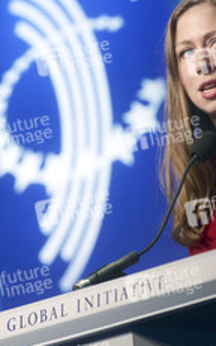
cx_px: 183
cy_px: 171
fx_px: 2342
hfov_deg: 5.3
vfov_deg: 8.4
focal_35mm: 249
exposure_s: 1/500
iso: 1600
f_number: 4
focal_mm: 125
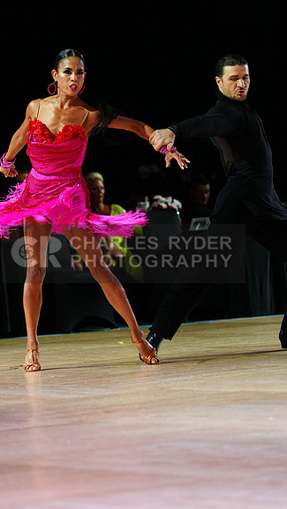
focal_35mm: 178
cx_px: 124
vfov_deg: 12.1
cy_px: 254
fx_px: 2406
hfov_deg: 6.8
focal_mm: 169
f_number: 4
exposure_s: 1/320
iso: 2500
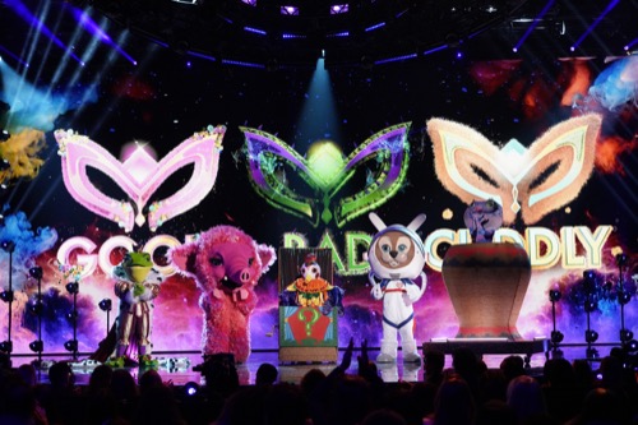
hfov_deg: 36.9
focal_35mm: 54
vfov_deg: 25.0
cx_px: 319
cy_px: 212
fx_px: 957
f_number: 5
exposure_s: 1/250
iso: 6400
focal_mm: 54
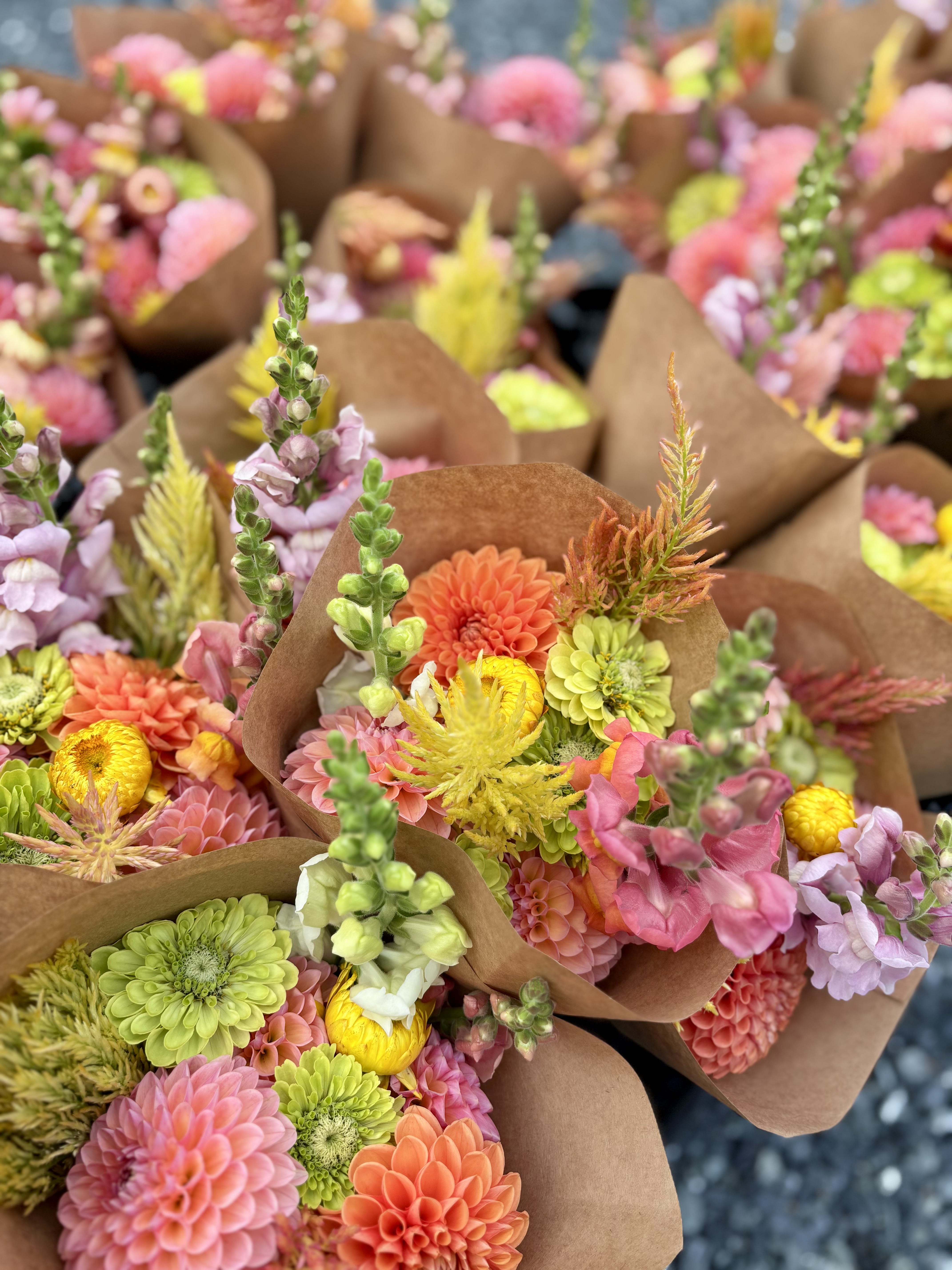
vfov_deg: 67.3
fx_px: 953
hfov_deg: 53.1
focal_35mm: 26
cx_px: 476
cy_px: 635
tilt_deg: -49.0
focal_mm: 5.96
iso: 50
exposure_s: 1/419
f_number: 1.6
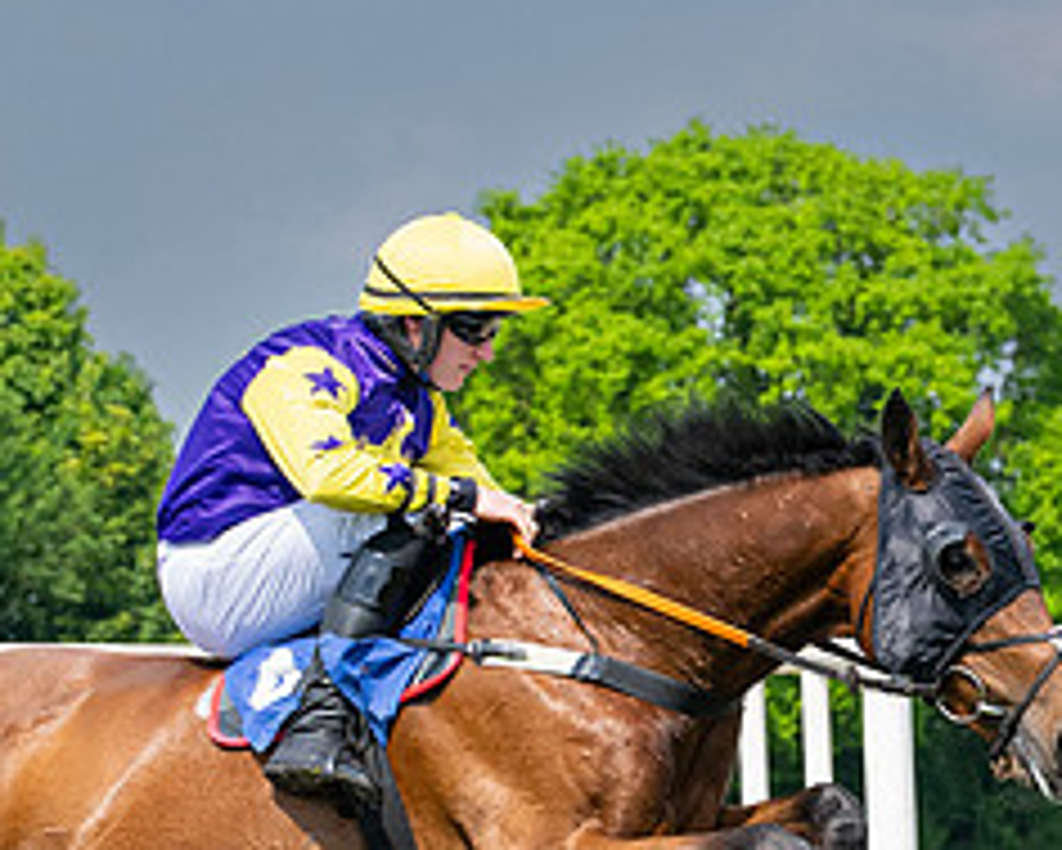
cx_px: 567
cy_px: 965
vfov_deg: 4.4
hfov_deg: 5.5
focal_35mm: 353
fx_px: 11100
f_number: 5
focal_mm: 70
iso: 400
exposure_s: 1/2000
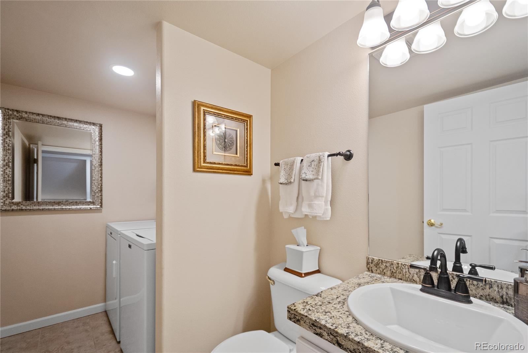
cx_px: 264
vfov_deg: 77.4
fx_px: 220
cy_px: 176
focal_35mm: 15
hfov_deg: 100.3
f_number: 3.5
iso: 200
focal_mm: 10
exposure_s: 1/30
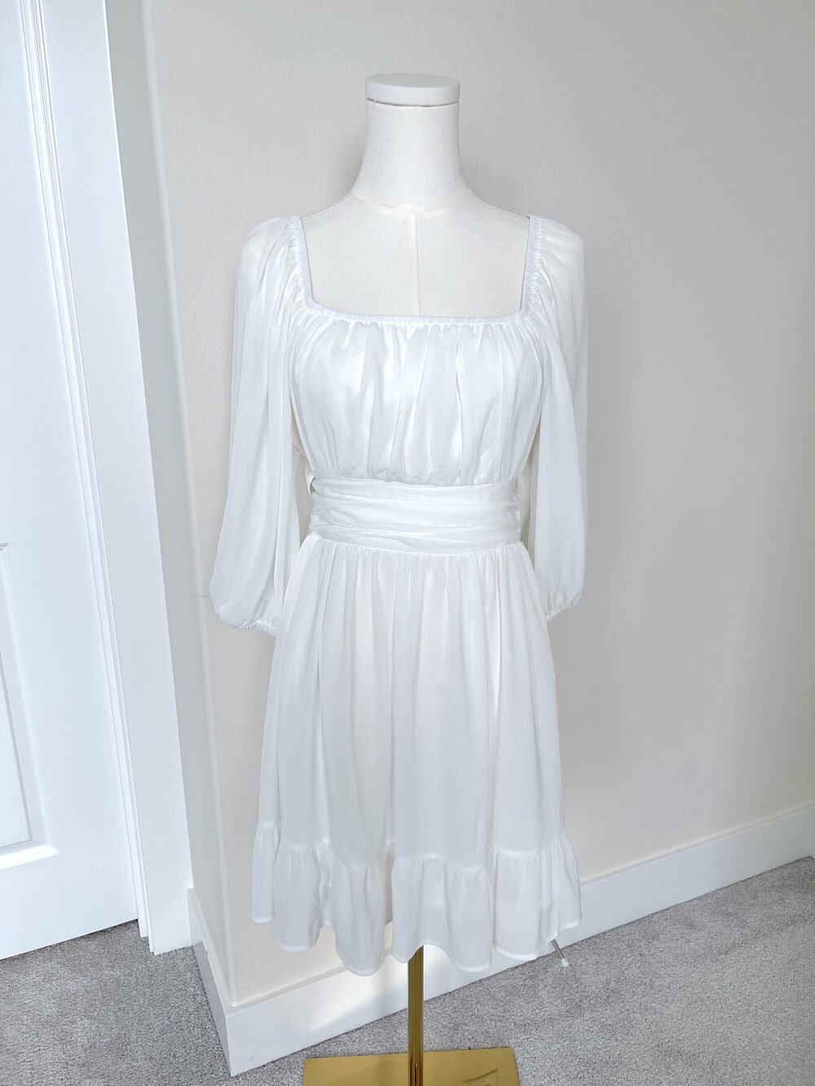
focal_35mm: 26
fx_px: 816
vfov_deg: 67.3
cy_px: 543
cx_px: 408
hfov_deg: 53.1
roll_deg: +0.9
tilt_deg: -19.3
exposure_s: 1/158
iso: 40
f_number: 1.6
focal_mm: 5.1
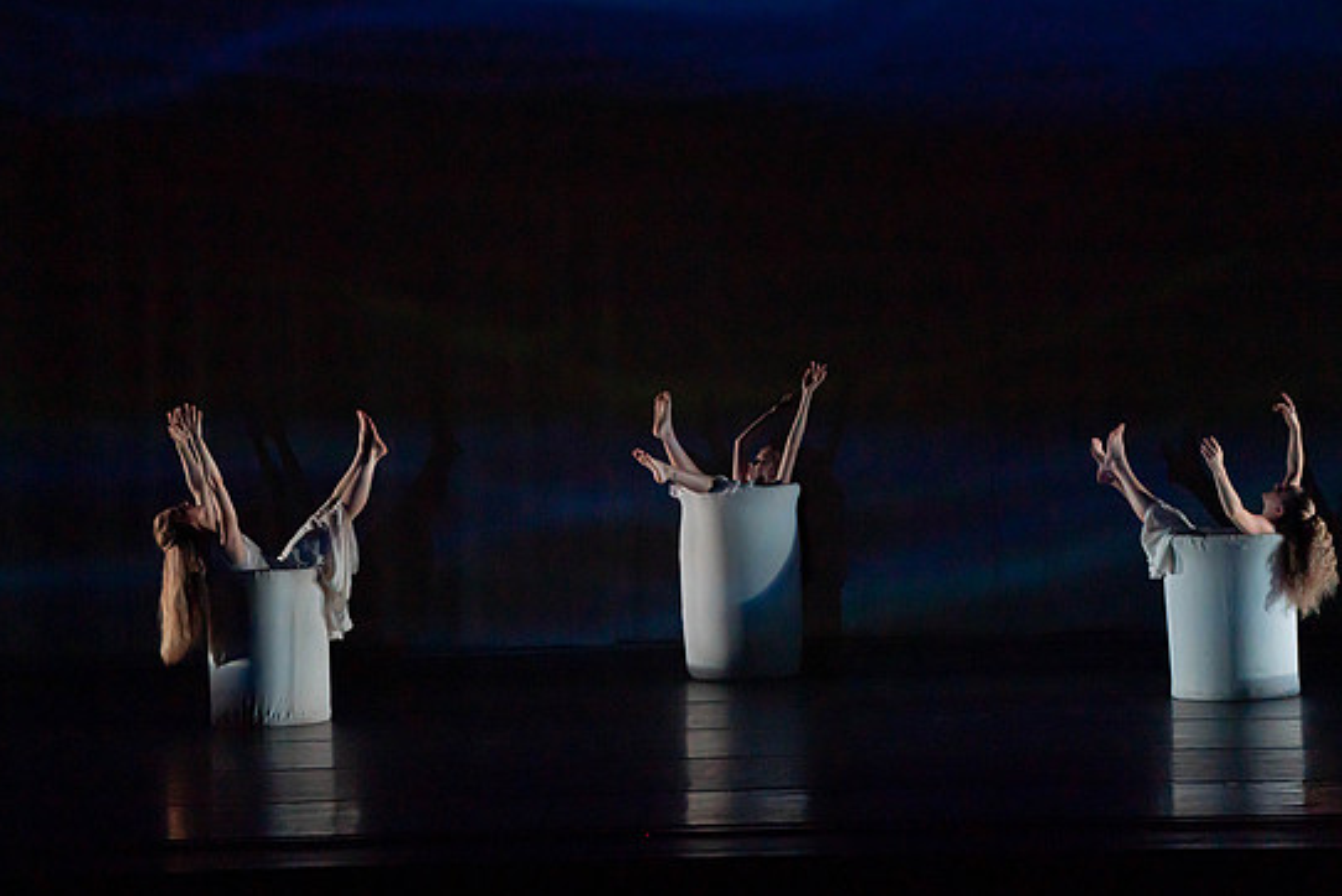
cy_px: 437
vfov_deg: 6.4
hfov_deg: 9.6
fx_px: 7981
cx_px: 693
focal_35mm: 214
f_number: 5.6
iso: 6400
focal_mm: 200
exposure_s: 1/320
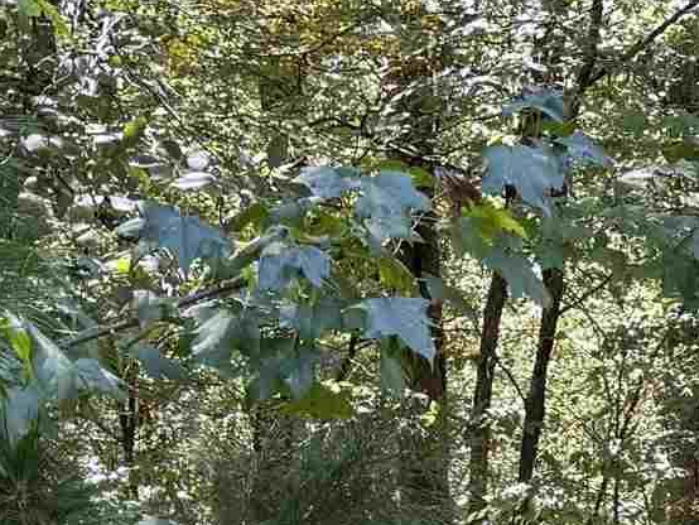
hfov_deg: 14.5
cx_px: 765
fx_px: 2687
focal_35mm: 133
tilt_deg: -2.3
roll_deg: -0.5
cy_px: 560
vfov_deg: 11.0
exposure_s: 1/164
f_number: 1.78
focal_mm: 6.76
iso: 64
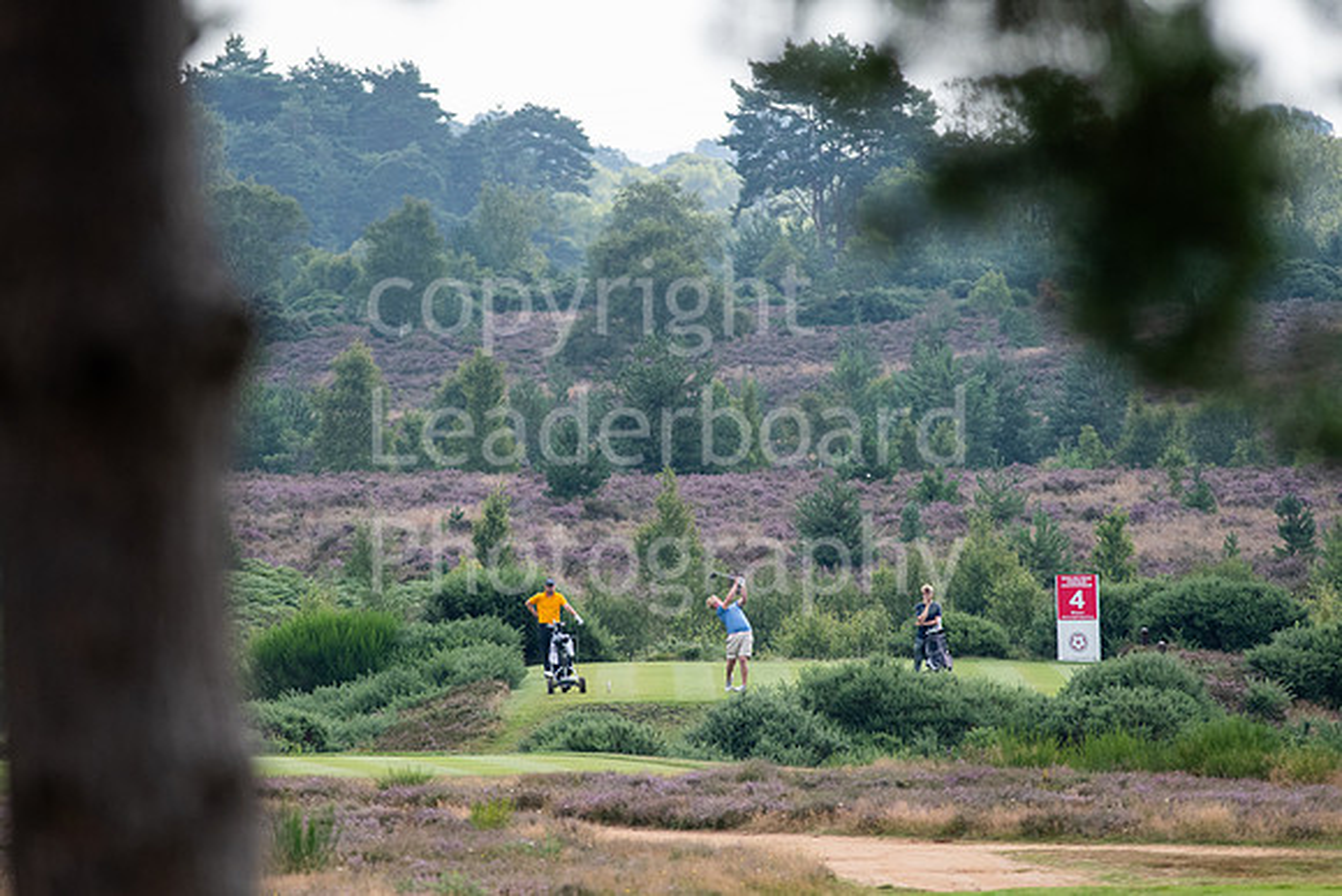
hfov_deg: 4.6
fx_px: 16778
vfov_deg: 3.1
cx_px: 671
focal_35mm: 450
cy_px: 448
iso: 800
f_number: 4.5
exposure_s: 1/2500
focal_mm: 300
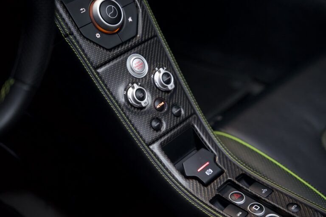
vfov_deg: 19.5
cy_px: 108
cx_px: 163
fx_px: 634
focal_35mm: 70
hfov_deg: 28.8
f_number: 2.8
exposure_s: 1/100
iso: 1600
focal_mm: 70
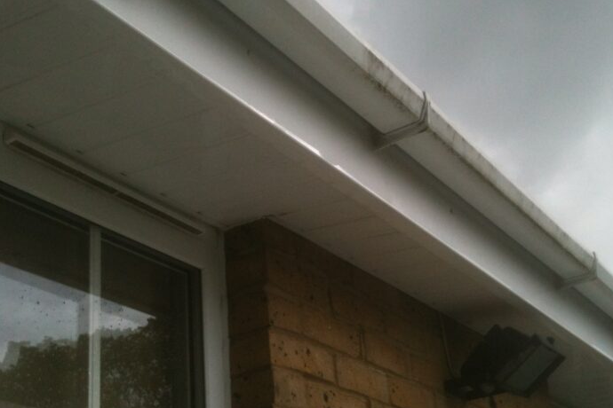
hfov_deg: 36.8
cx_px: 340
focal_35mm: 54
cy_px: 212
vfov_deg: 25.1
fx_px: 919
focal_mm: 3.85
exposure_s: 1/697
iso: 64
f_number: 2.8
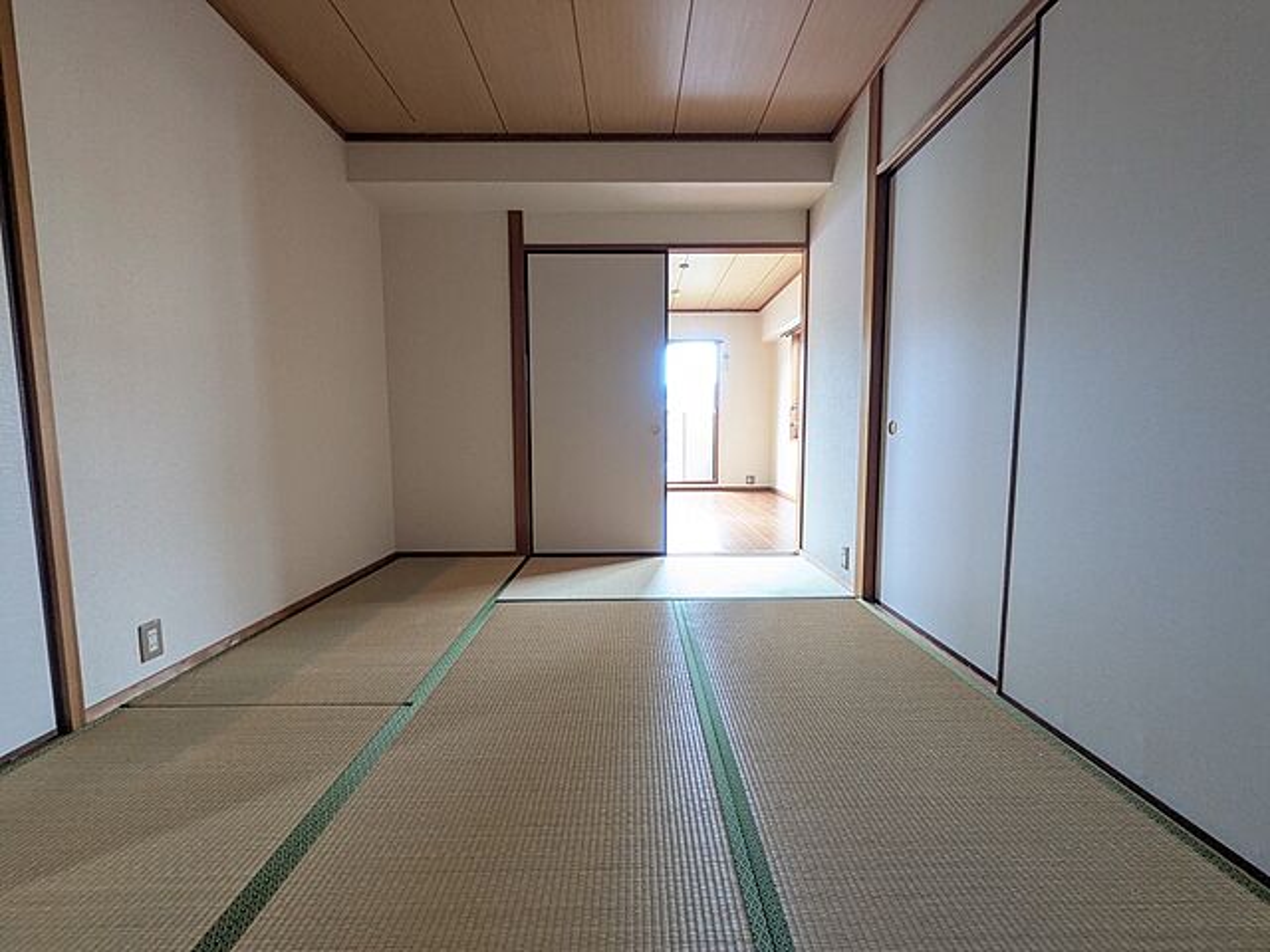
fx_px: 514
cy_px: 476
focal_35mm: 14
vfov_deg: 85.7
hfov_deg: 102.1
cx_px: 635
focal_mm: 1.83
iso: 214
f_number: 2.2
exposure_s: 1/33.3
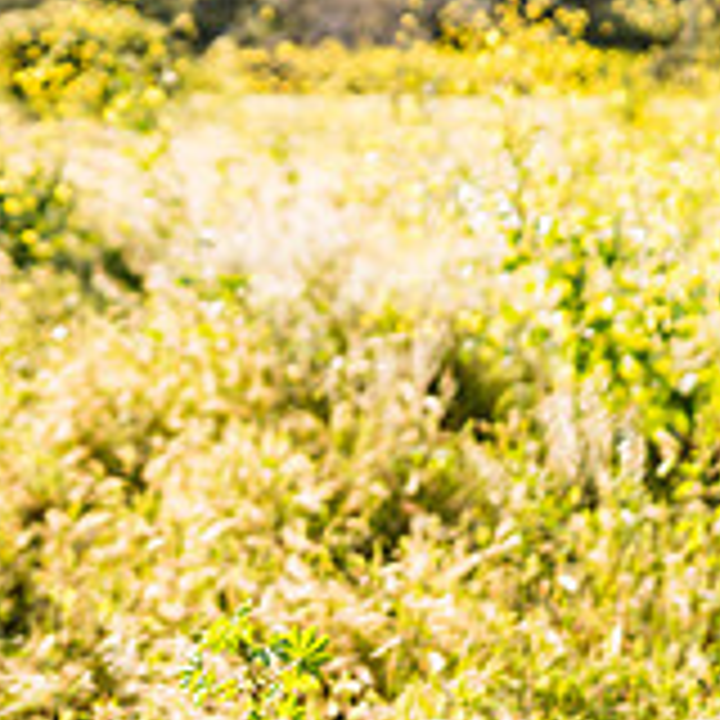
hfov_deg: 15.3
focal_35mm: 108
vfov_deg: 16.1
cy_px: 317
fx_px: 2541
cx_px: -243
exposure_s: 1/3200
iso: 100
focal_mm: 35
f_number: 1.4
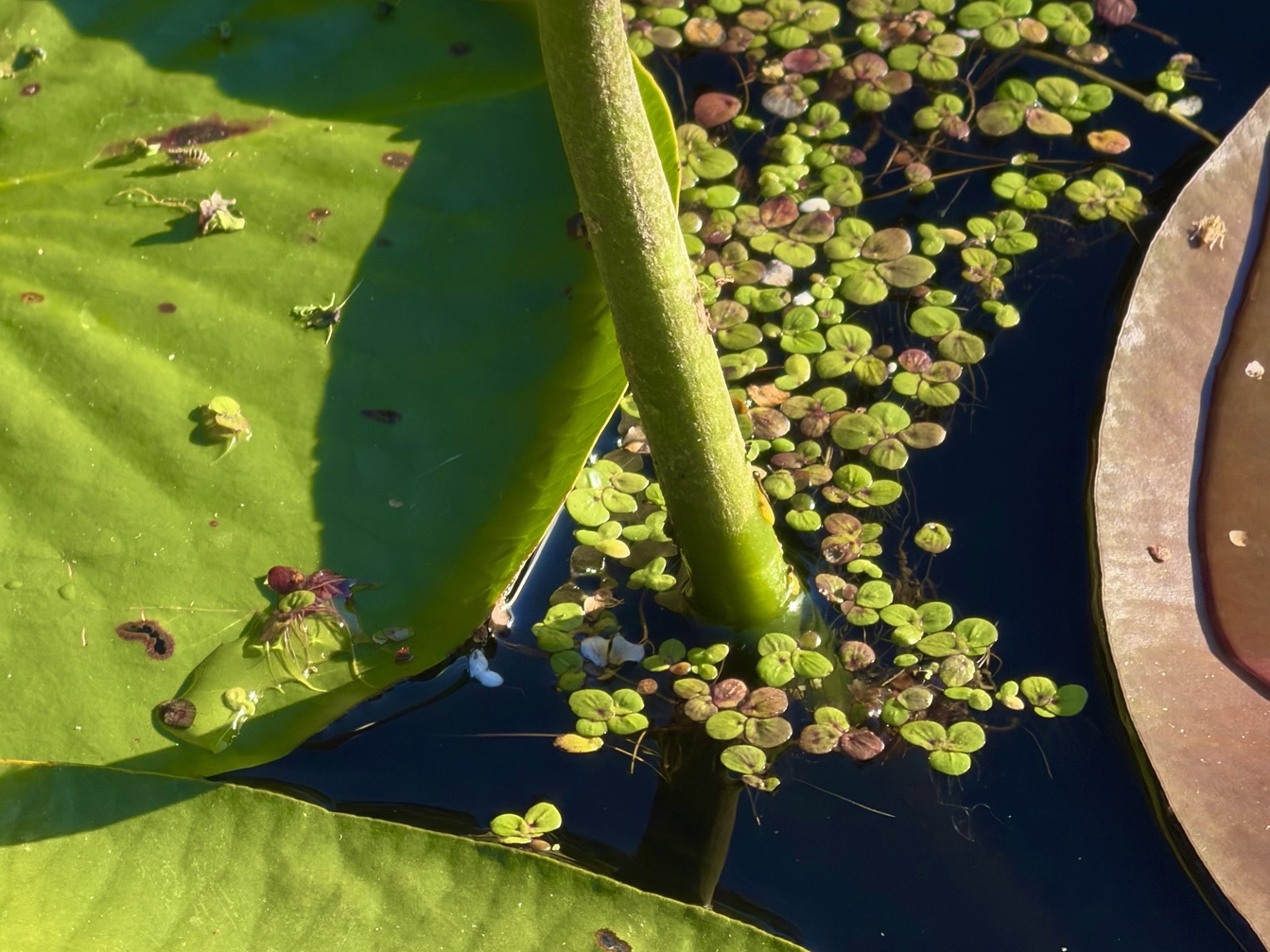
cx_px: 635
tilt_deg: -40.4
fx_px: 9832
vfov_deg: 5.5
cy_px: 218
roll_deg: -0.7
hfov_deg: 7.4
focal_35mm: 268
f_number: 2.8
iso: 50
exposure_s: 1/342
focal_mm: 16.89
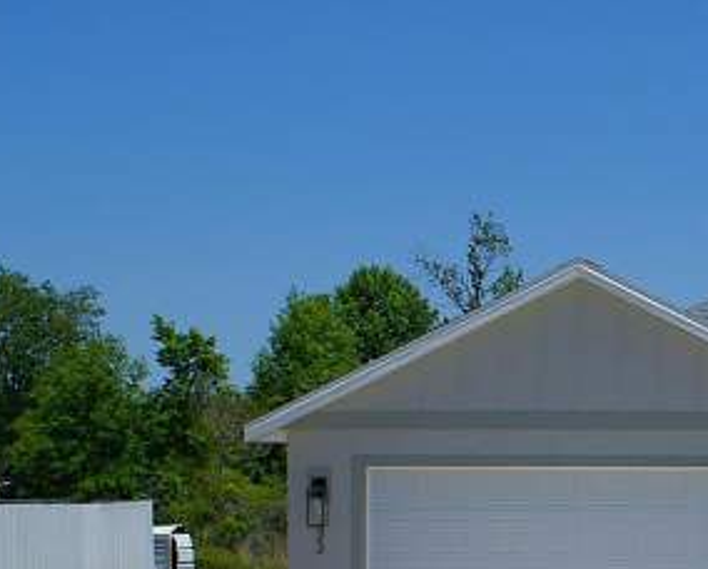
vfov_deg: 14.8
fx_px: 2161
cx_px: 887
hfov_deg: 17.6
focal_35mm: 103
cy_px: 542
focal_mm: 26
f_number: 5.6
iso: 100
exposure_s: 1/800
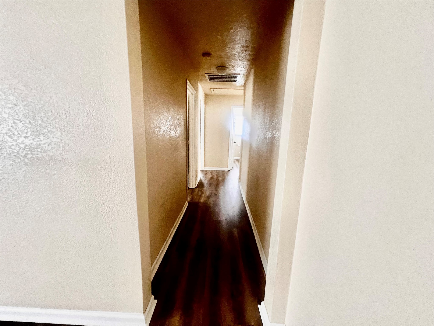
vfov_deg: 89.9
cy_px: 163
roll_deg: -0.3
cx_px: 217
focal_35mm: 13
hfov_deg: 106.2
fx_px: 163
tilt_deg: -10.2
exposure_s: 1/60
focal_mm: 1.57
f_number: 1.8
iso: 320
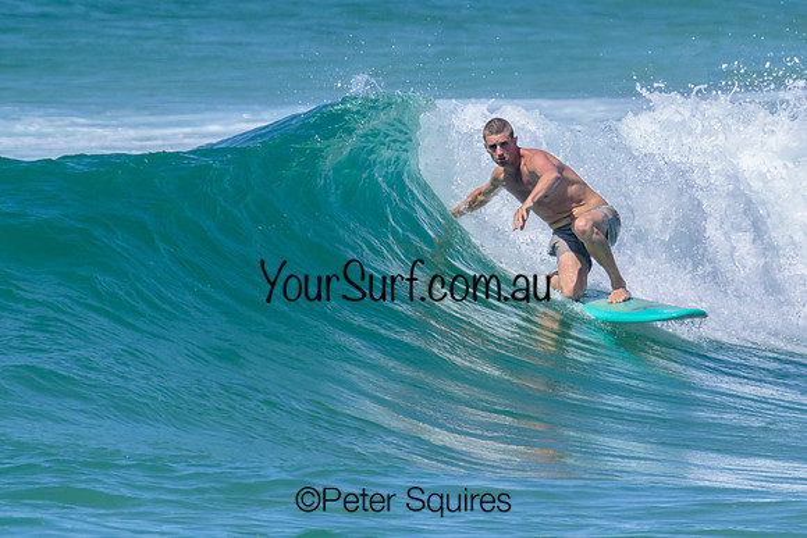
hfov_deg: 1.9
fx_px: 24367
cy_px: 173
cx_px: 548
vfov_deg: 1.3
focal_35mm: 1087
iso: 1600
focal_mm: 800
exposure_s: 1/2000
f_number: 16
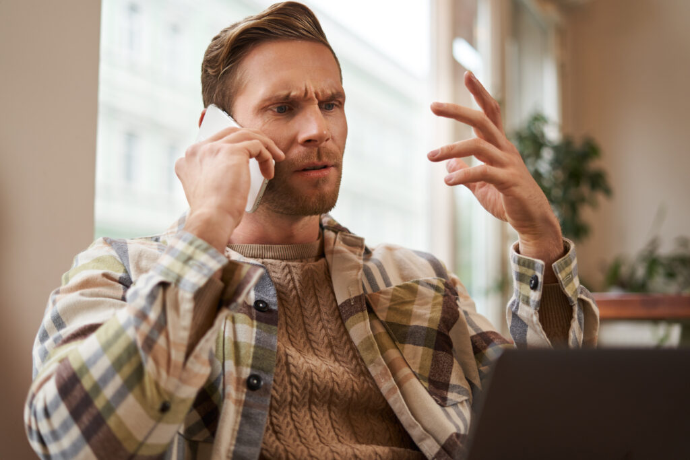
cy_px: 230
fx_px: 958
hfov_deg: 39.6
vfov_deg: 27.0
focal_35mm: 50
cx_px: 345
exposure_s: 1/200
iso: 200
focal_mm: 50
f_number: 2
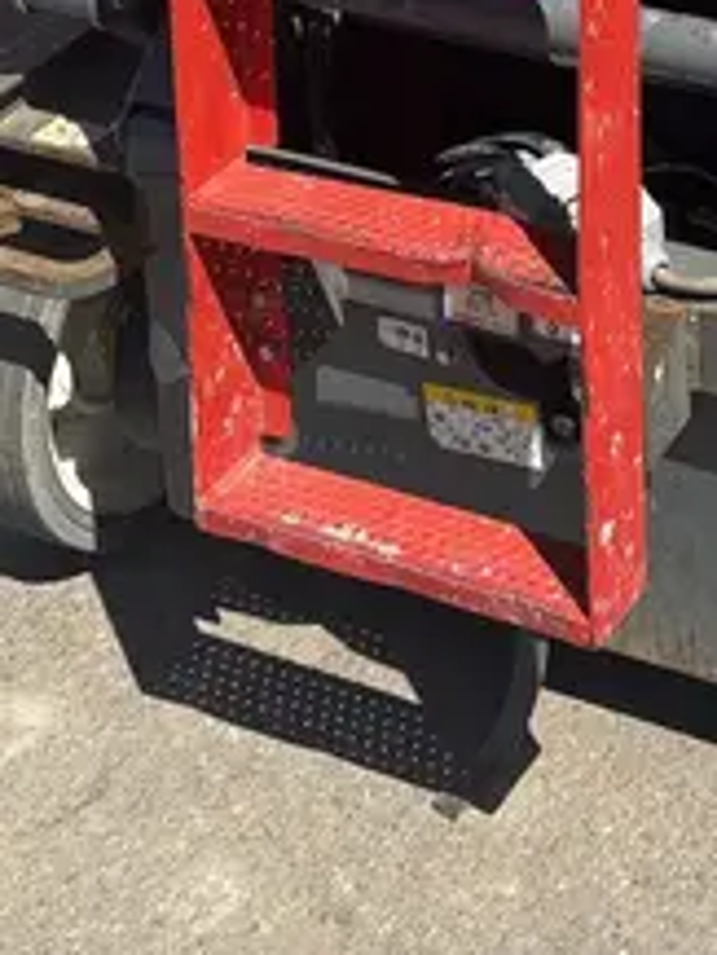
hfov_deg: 16.3
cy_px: -557
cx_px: 805
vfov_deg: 19.0
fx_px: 2428
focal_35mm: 88
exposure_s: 1/3106
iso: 50
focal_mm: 5.96
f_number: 1.6
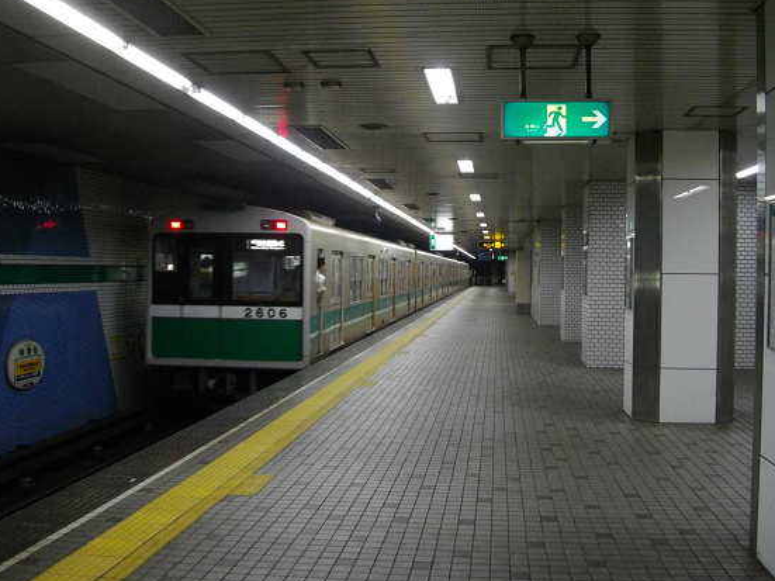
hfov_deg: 51.3
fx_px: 806
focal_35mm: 36
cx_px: 418
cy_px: 295
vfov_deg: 39.6
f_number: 2.9
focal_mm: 5.7
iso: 291
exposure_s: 1/50
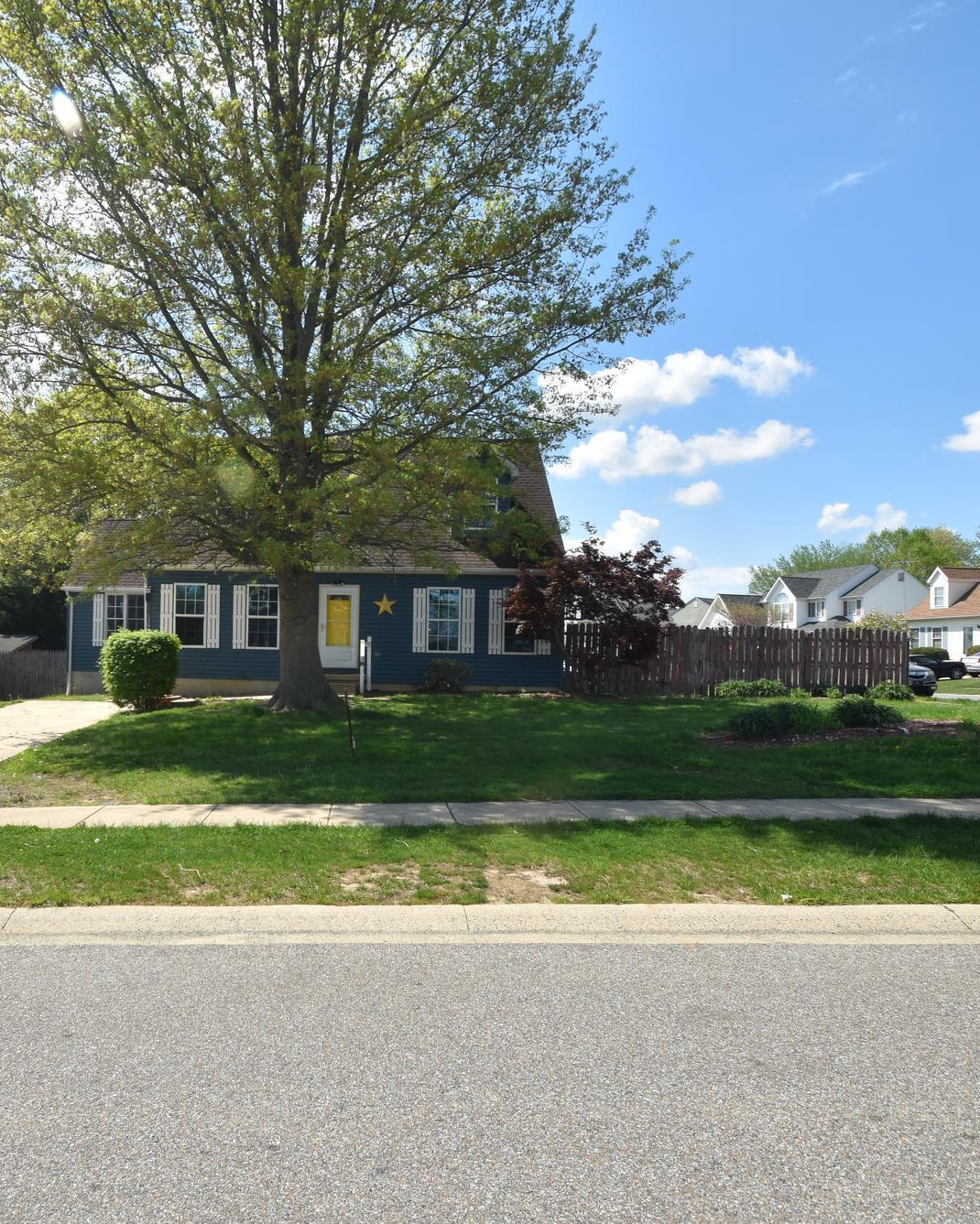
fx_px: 860
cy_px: 611
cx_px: 349
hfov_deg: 58.4
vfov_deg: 70.9
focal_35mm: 24
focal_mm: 11
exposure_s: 1/200
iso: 100
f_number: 11
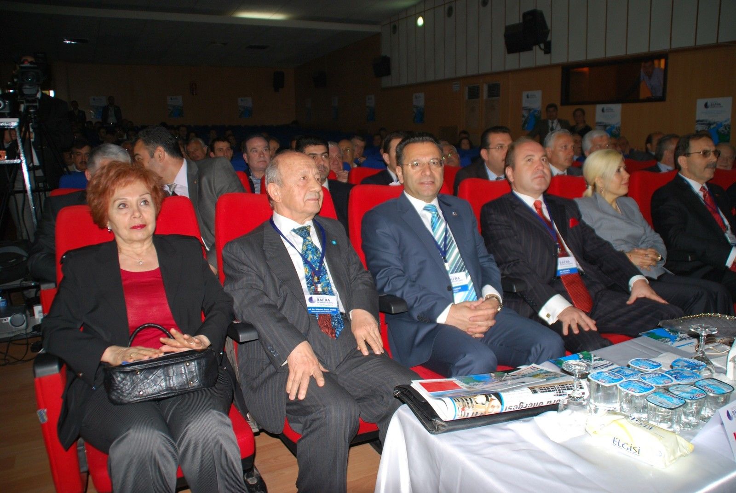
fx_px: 553
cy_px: 246
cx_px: 368
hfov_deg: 67.3
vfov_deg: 48.0
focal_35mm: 27
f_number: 3.5
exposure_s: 1/60
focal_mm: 18
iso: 200
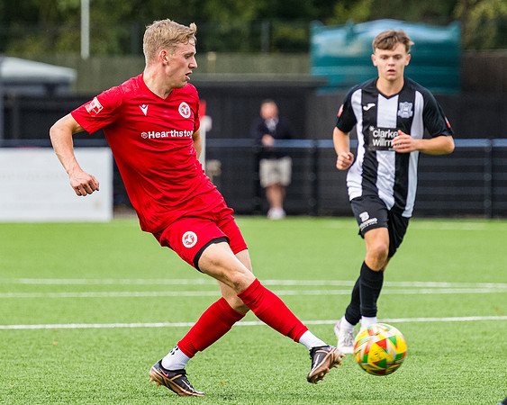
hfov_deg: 3.7
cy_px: 169
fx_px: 7877
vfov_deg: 2.9
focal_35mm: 525
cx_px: 140
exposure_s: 1/1250
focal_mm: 220
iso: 800
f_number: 4.5
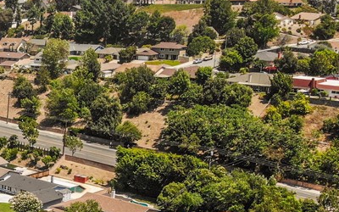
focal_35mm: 65
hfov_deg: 27.7
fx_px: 601
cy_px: 258
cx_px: -68
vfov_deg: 18.9
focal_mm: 4.5
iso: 110
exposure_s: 1/560
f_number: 2.8
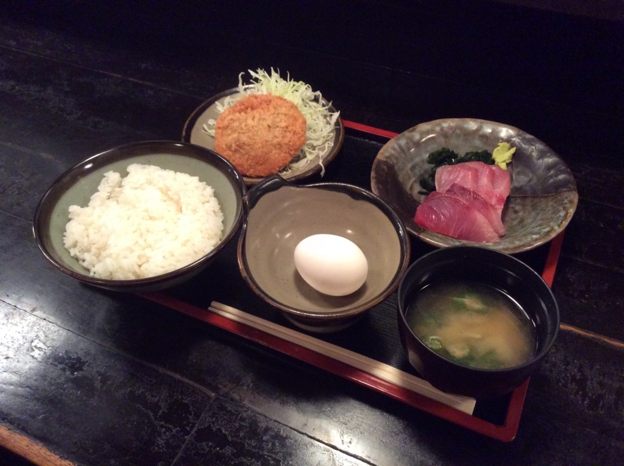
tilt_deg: -46.6
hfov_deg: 56.9
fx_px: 576
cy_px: 233
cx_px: 312
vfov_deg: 44.1
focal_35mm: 32
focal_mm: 3.3
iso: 320
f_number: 2.4
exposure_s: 1/24
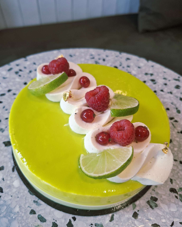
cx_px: 91
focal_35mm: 24
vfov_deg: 70.3
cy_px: 112
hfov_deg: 58.8
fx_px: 162
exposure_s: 1/100
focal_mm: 5.54
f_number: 1.8
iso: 100
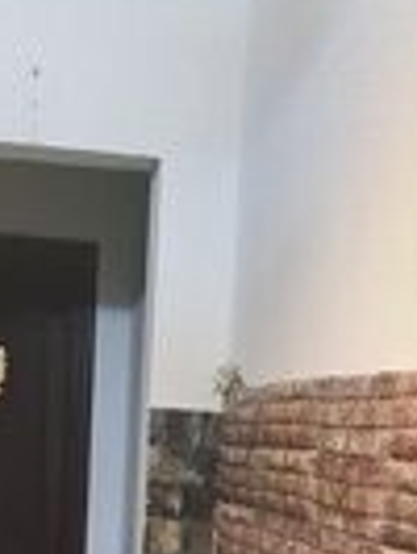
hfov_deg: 17.2
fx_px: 1379
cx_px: 161
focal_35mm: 86
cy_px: 789
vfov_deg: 20.1
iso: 1250
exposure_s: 1/120
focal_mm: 7
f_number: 1.8
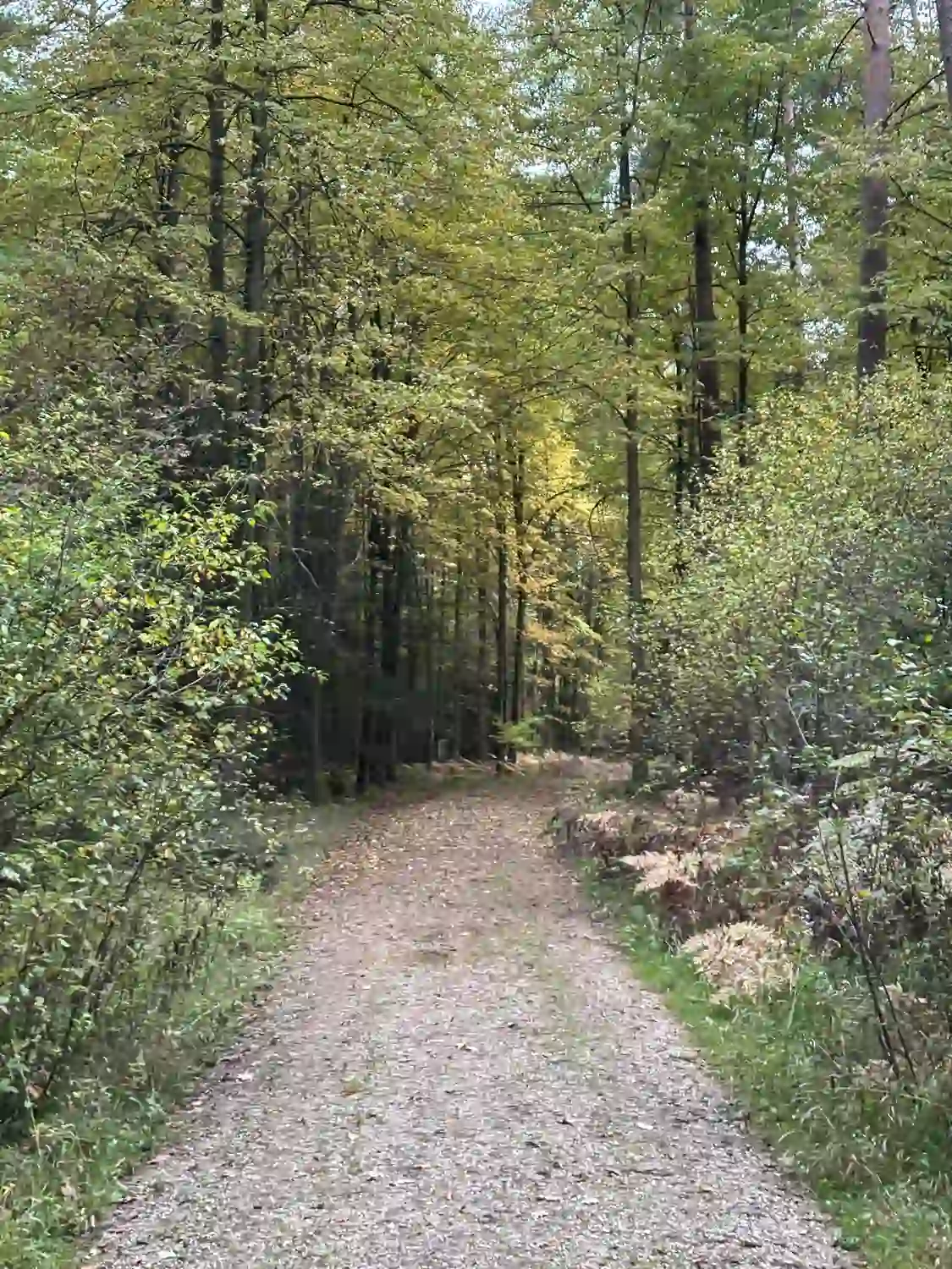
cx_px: 476
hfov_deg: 28.0
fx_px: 1907
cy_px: 634
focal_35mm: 52
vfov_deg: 36.8
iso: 125
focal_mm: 5.96
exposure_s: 1/60
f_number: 1.6
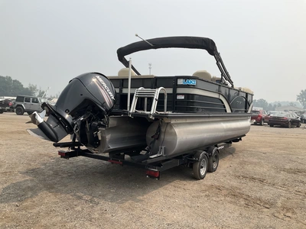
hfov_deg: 61.7
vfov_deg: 48.2
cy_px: 114
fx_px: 256
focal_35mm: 29
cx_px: 153
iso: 25
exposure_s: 1/2427
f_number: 1.8
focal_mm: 3
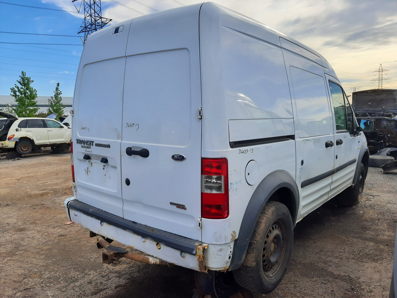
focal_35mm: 26
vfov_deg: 53.1
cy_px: 149
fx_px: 298
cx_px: 198
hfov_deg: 67.3
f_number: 1.7
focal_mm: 3.92
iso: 40
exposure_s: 1/1104
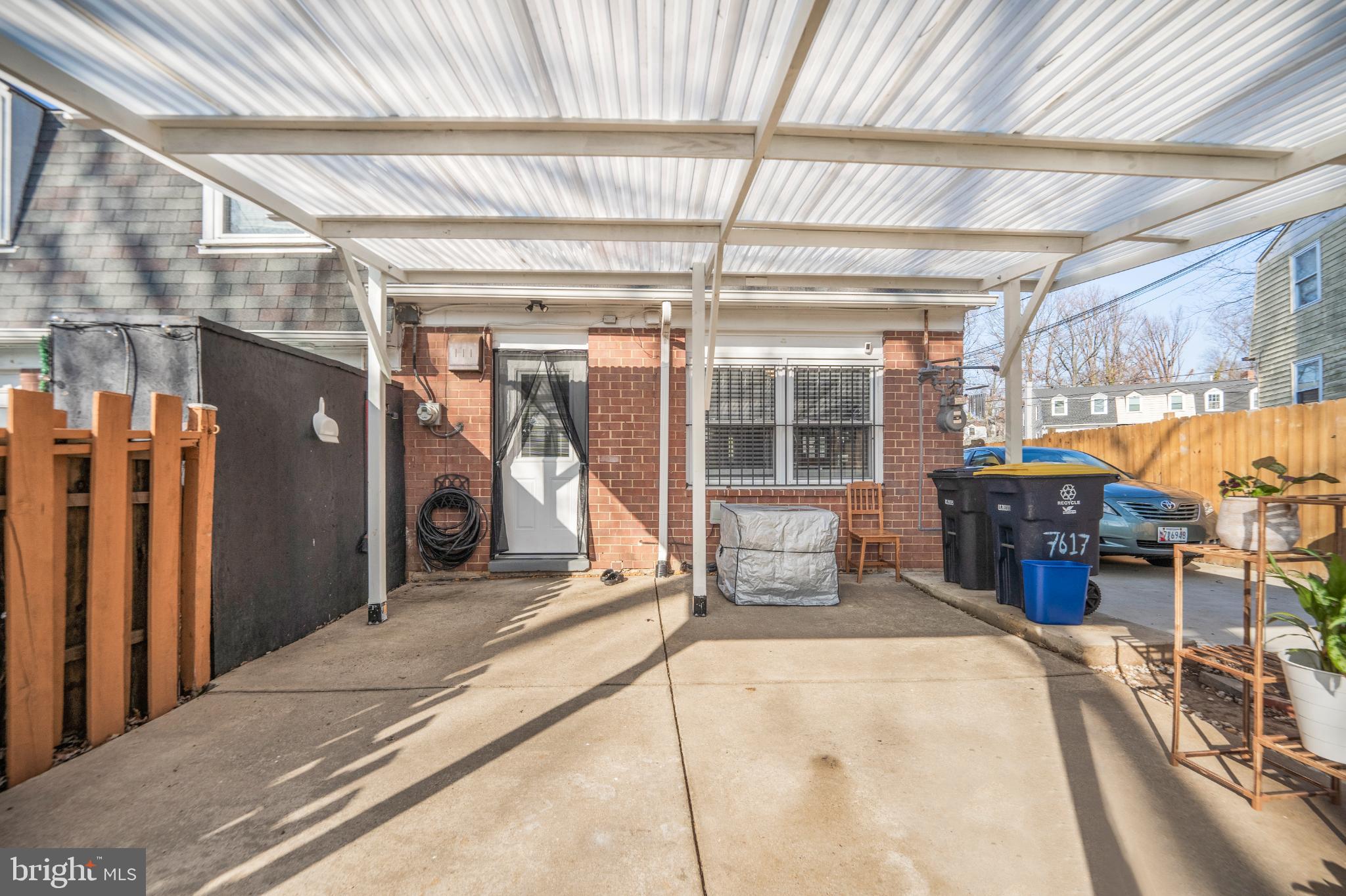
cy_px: 448
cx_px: 673
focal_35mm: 14
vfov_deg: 81.2
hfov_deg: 104.3
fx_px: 523
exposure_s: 1/1600
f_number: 8
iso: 500
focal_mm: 14
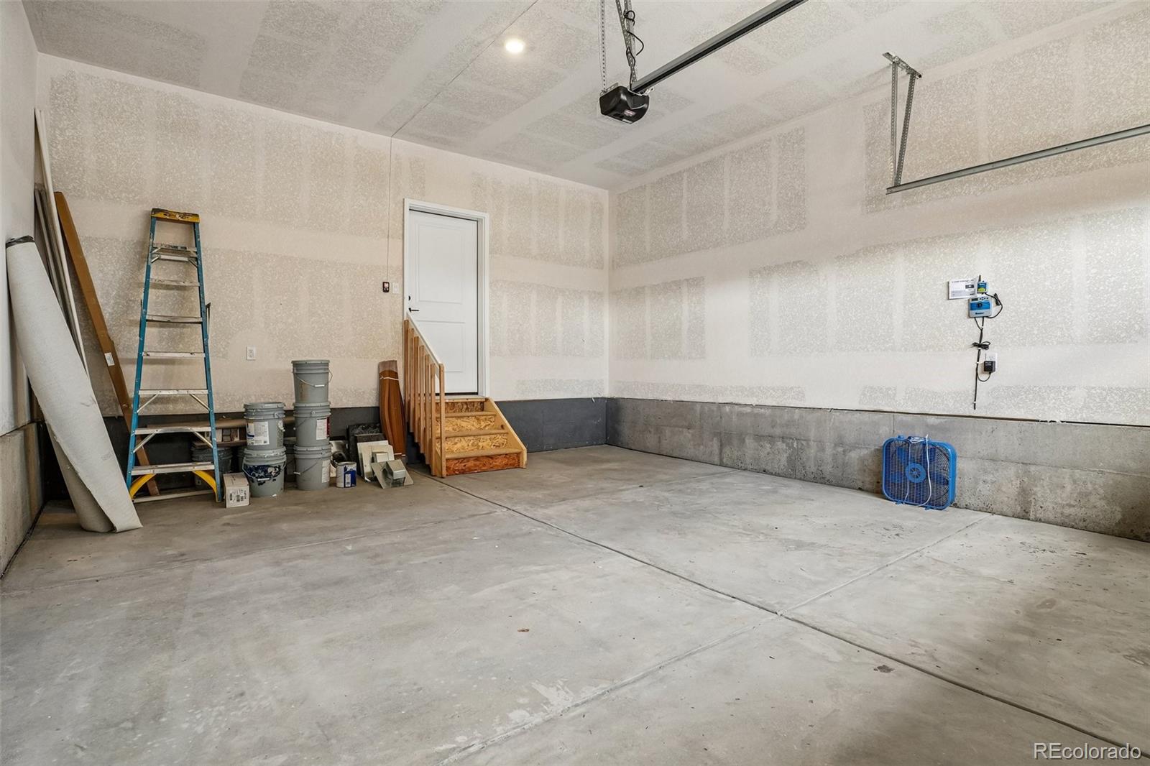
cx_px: 575
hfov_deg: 95.0
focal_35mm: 16
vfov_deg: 72.0
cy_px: 383
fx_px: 527
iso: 500
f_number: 8
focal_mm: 11
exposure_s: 1/20
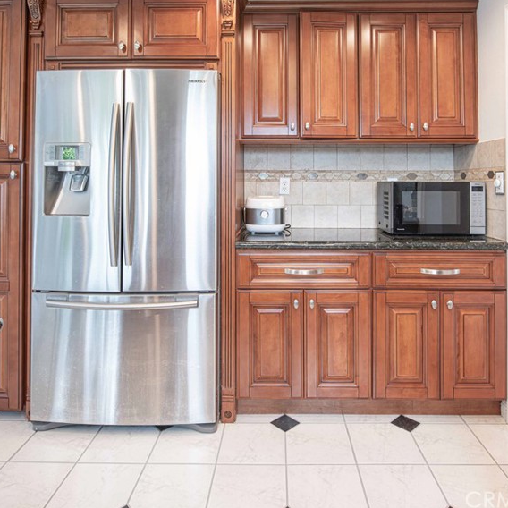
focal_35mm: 23
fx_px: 382
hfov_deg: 67.2
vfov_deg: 66.7
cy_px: 207
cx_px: 275
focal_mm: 15
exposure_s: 1/10
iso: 250
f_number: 8
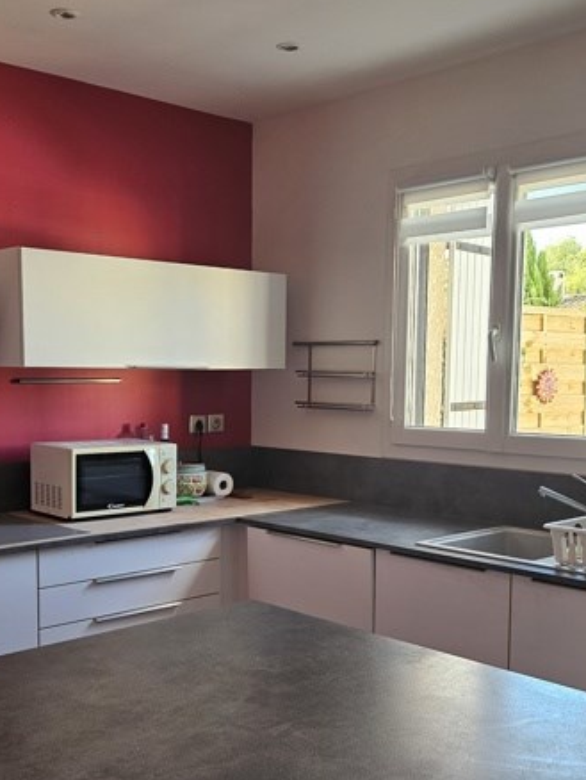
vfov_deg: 44.6
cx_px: 262
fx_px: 947
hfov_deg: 34.3
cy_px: 449
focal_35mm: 42
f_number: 1.8
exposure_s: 1/190
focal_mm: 5.4
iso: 200
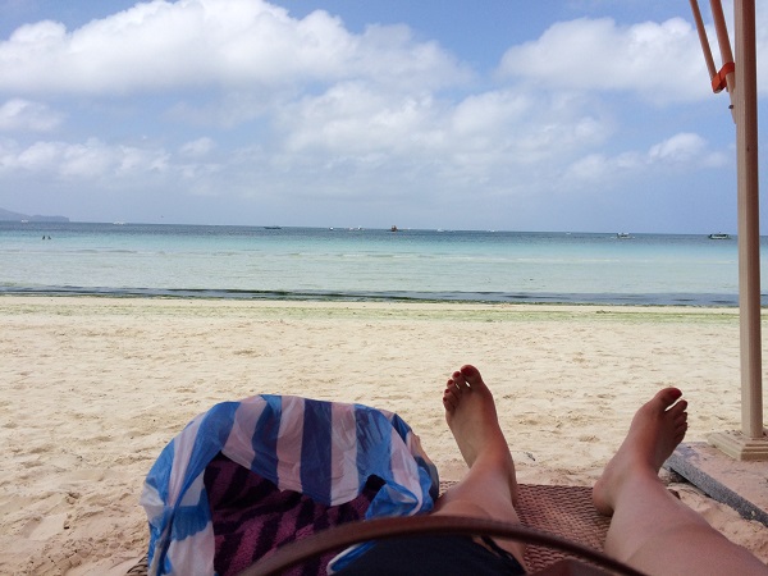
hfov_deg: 61.7
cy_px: 288
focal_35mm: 29
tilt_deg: -5.4
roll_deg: -0.9
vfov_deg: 48.2
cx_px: 384
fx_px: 643
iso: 32
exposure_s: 1/3425
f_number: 2.2
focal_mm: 4.15
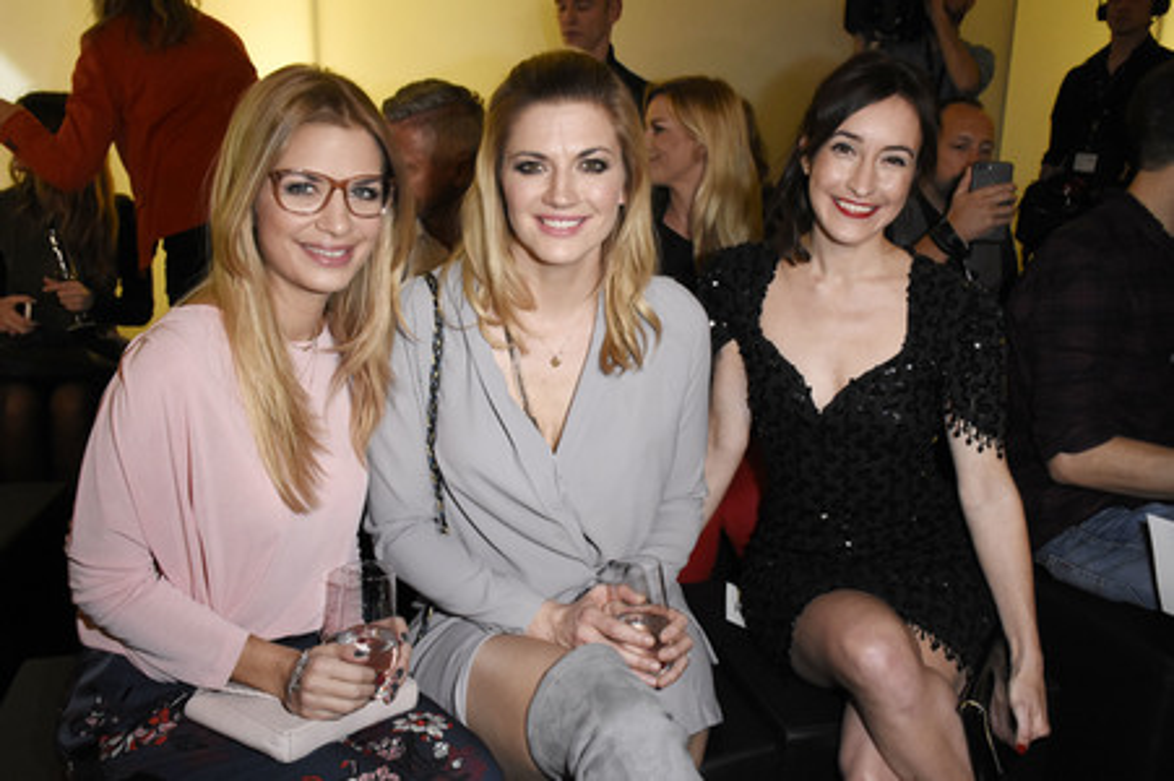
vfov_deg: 43.5
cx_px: 587
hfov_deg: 62.0
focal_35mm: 30
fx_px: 978
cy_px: 390
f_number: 6.3
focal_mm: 20
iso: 3200
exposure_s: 1/60
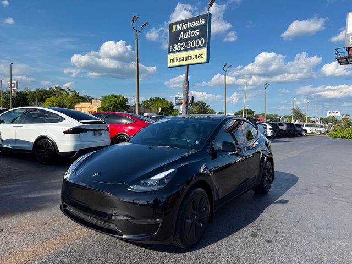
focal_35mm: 24
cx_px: 176
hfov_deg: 71.6
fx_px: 244
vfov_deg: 56.8
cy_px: 132
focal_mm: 6.76
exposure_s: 1/5319
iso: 80
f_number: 1.78
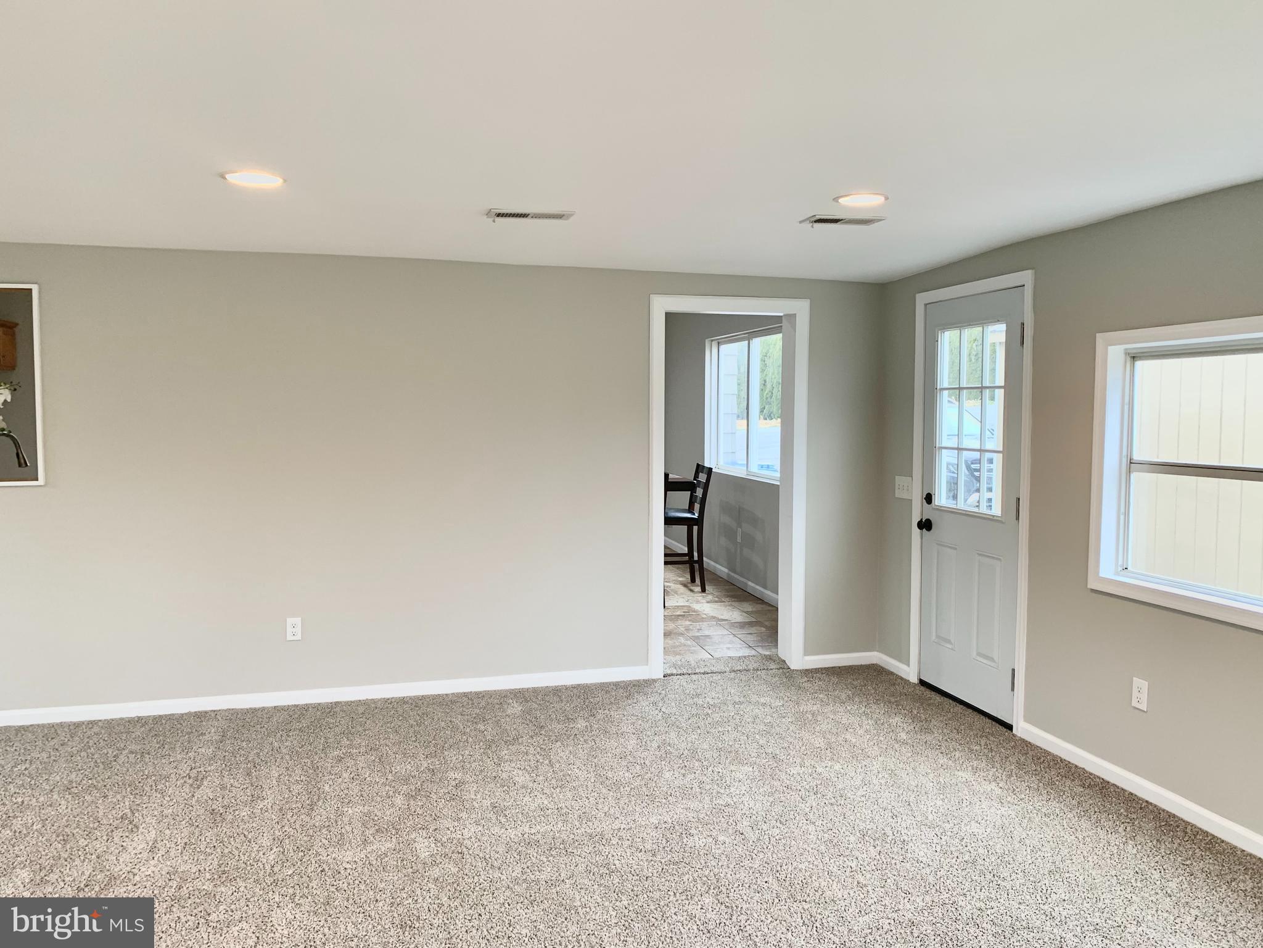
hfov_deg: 67.3
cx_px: 632
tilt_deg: -3.0
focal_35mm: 26
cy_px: 474
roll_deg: -0.8
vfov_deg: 53.1
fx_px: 949
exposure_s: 1/60
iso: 80
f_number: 1.8
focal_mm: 4.25
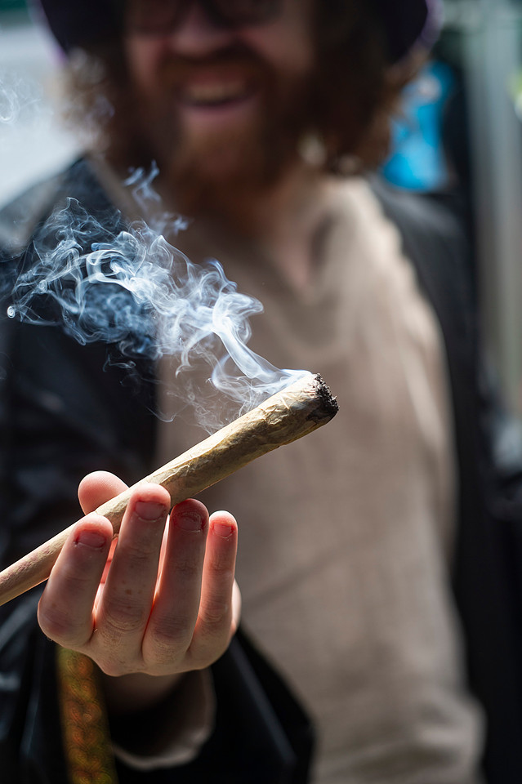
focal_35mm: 50
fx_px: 1089
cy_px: 392
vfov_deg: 39.6
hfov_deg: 27.0
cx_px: 261
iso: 200
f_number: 2.8
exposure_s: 1/2000
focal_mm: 50
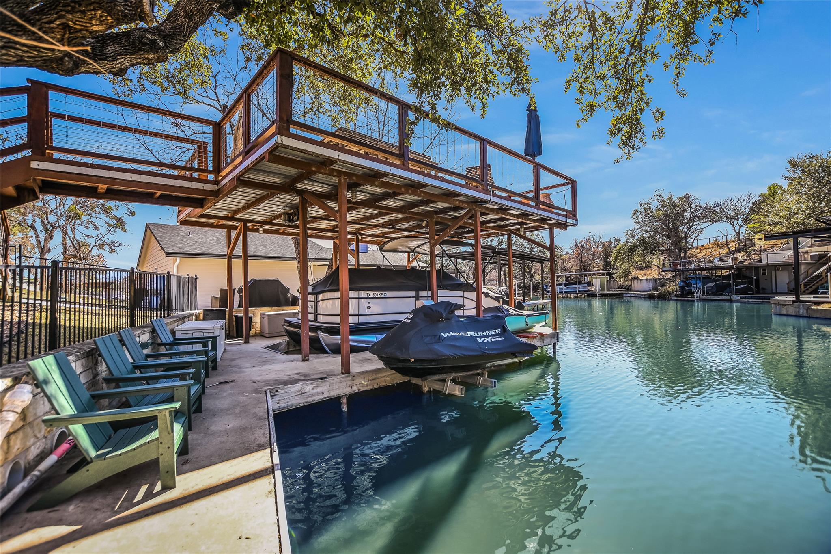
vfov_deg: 77.3
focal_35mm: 15
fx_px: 346
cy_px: 277
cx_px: 416
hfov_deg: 100.4
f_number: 4.5
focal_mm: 10
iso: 100
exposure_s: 1/160
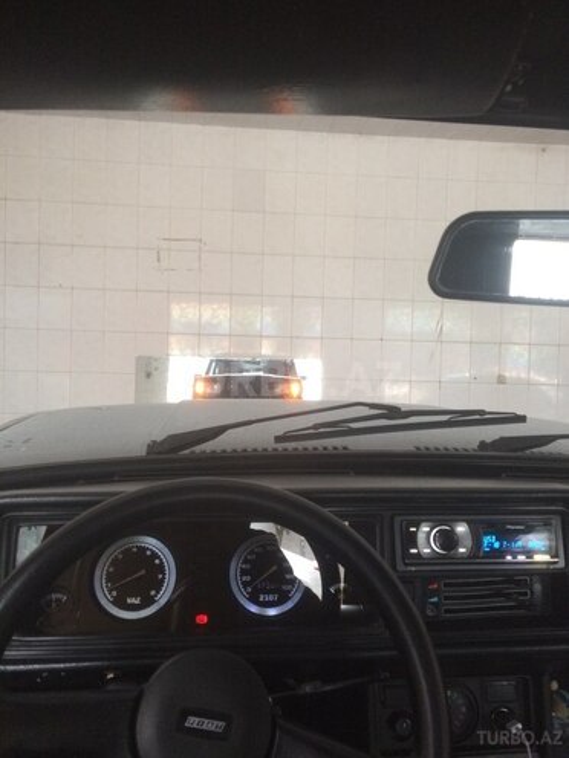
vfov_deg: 61.7
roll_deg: -1.9
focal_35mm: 29
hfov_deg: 48.2
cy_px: 379
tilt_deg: -3.9
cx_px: 284
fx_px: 636
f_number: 2.2
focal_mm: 4.15
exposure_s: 1/33
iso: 200
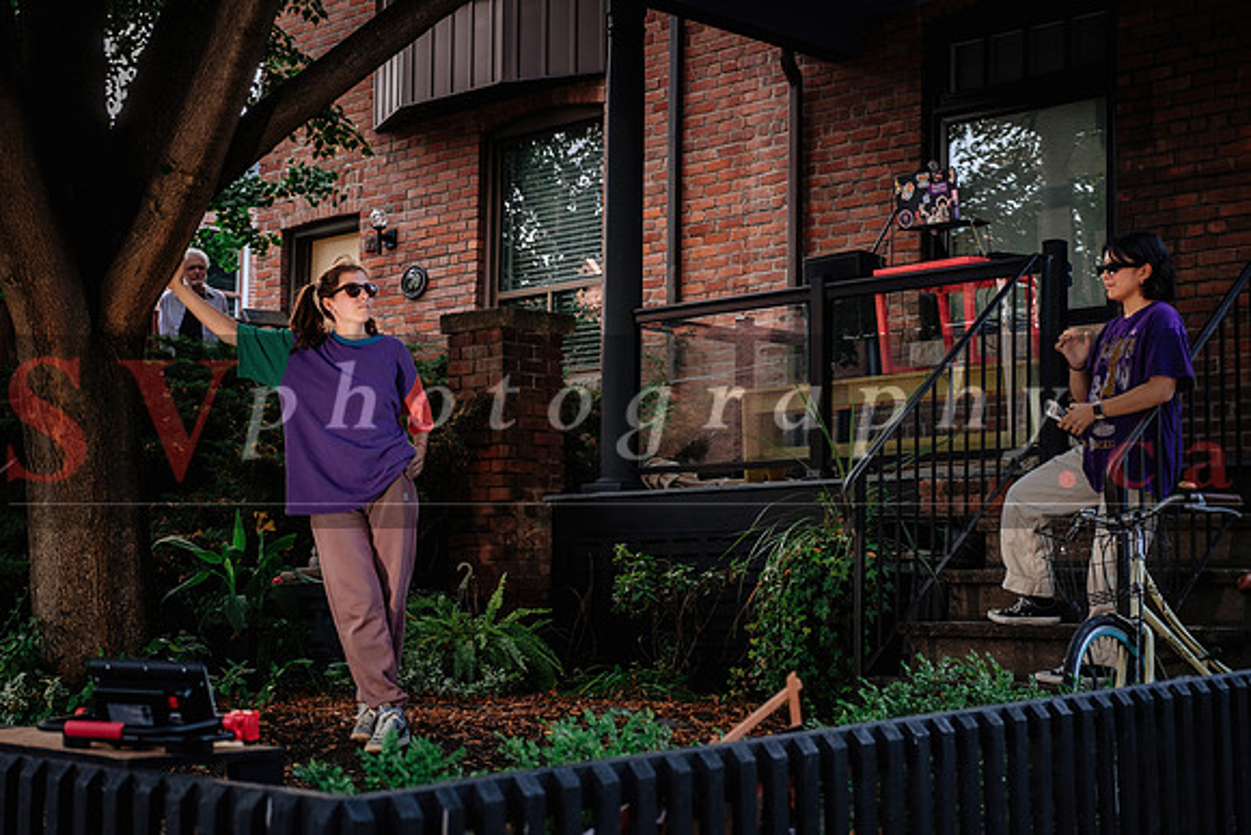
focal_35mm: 55
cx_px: 610
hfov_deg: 36.0
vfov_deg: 24.5
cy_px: 417
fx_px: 1924
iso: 400
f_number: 2.8
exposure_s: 1/200
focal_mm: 35.3
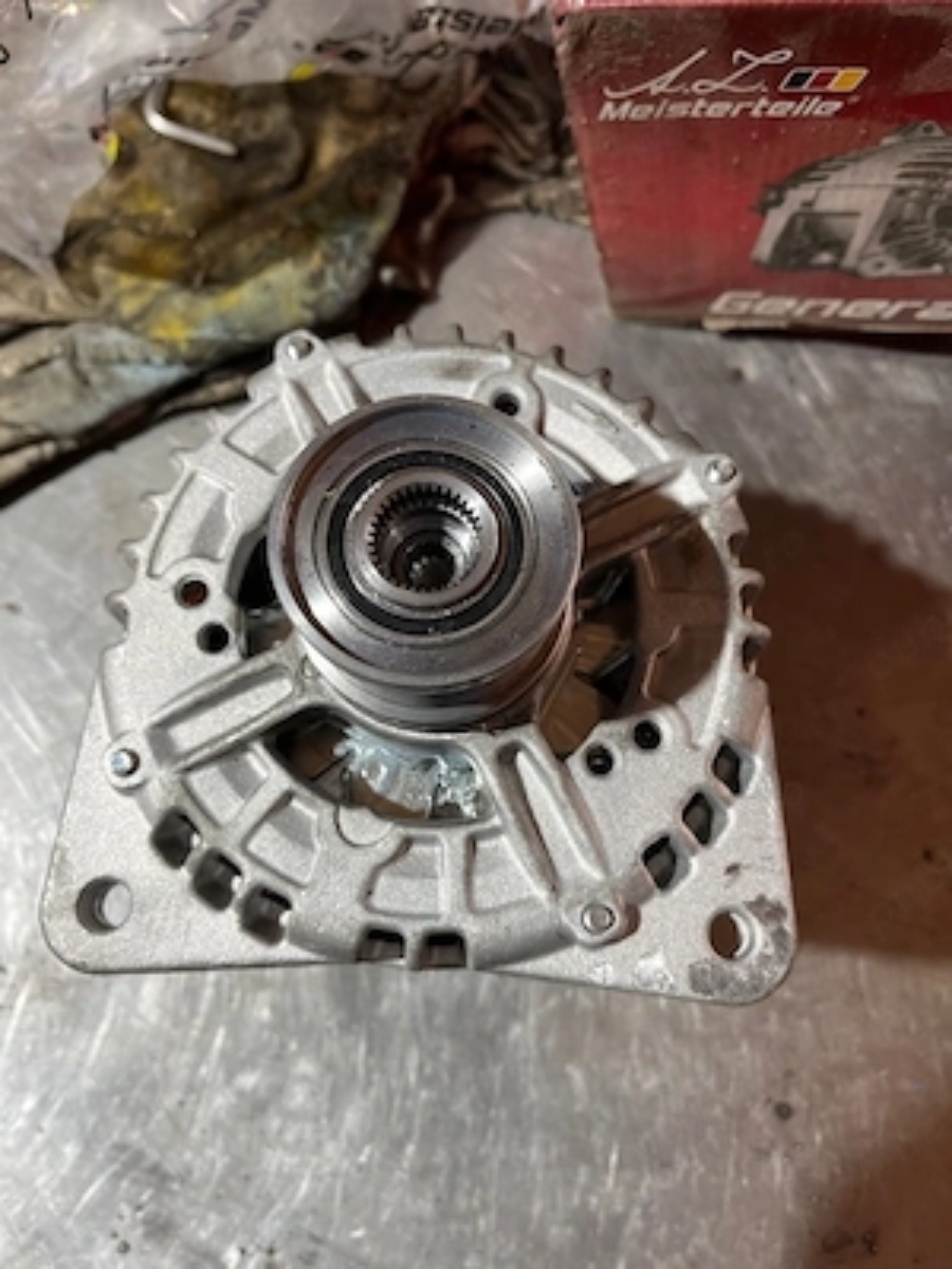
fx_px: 953
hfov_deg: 53.1
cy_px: 634
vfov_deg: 67.3
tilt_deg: -74.6
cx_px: 476
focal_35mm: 26
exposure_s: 1/50
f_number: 1.6
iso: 80
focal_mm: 5.1
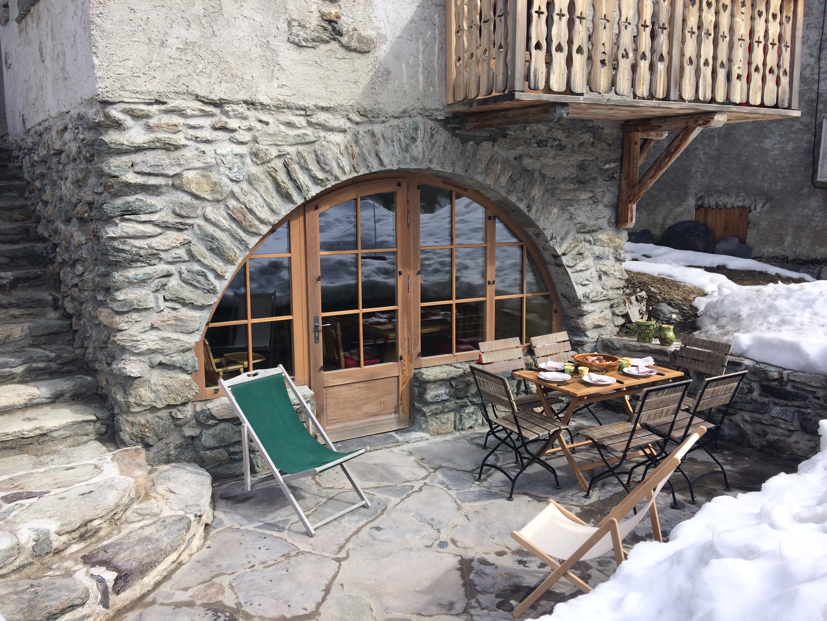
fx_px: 693
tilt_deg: -8.9
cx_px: 414
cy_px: 310
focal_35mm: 29
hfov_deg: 61.7
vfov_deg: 48.2
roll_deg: +0.2
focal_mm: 4.15
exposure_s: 1/1244
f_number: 2.2
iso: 32
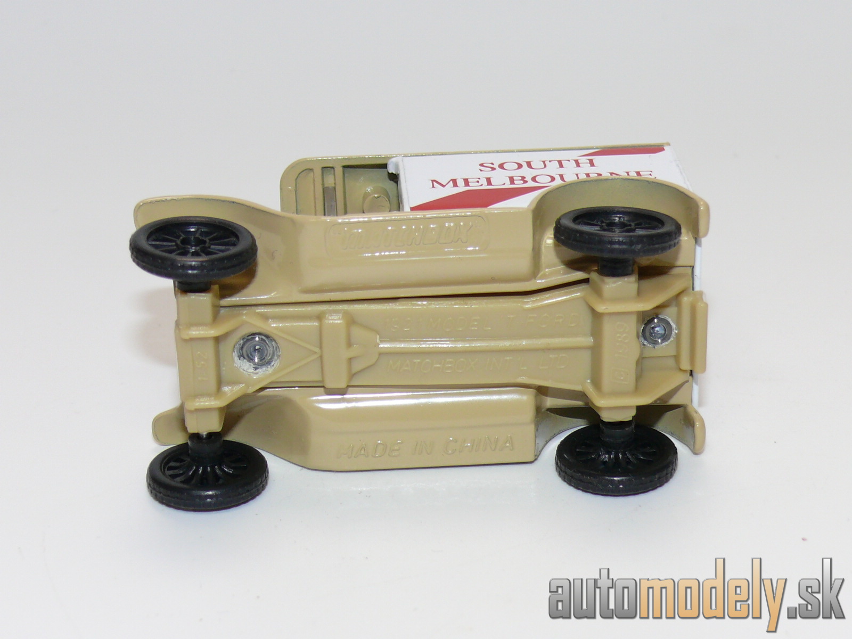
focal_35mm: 95
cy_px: 320
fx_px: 2338
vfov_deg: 15.6
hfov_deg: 20.7
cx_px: 426
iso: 100
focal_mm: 12.9
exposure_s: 1/30
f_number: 4
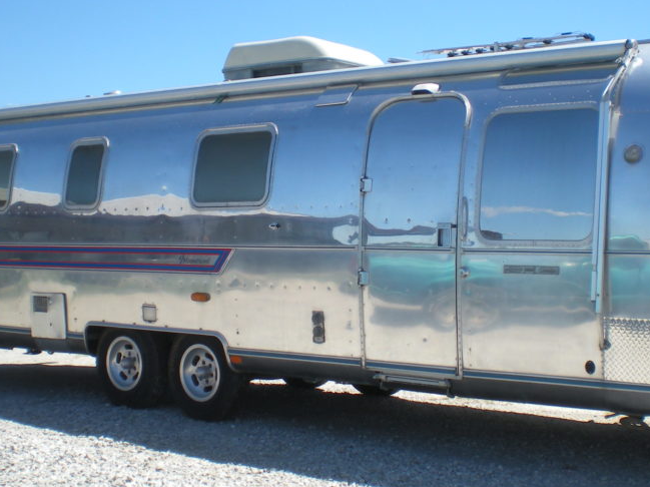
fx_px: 1126
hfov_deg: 32.1
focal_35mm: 60
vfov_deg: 24.4
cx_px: 407
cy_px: 272
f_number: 4.6
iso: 64
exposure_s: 1/376
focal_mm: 6.3
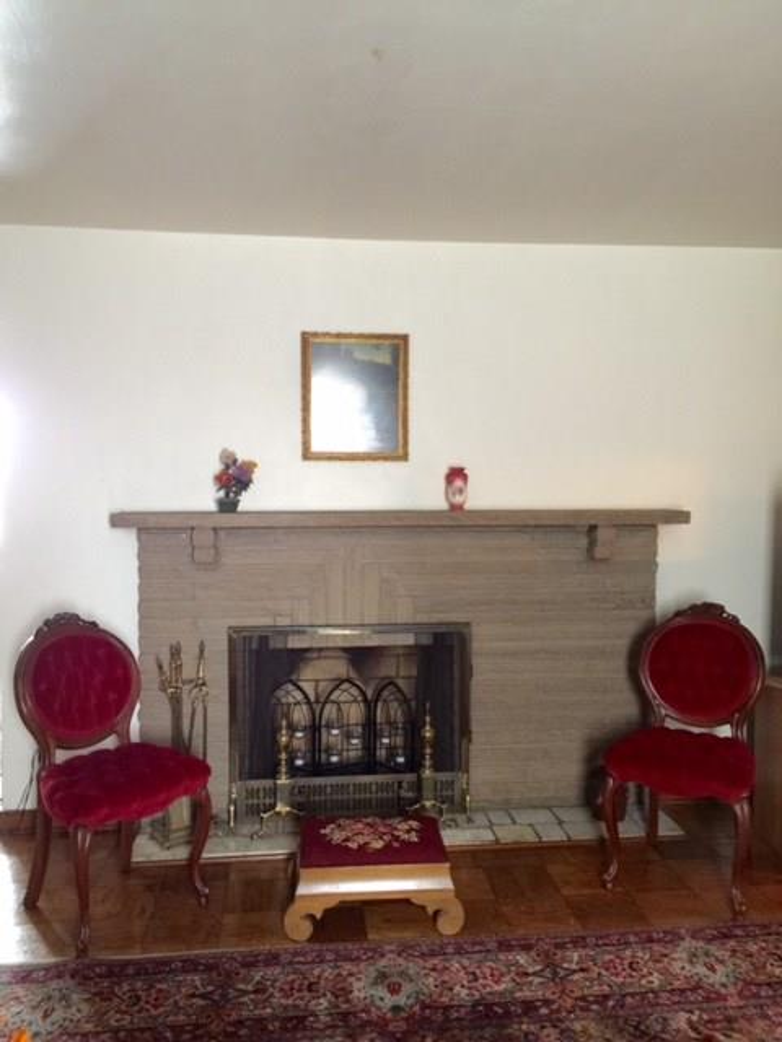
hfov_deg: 48.2
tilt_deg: -2.5
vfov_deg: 61.7
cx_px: 391
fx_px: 874
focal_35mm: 29
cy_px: 521
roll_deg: -1.5
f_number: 2.2
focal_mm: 4.15
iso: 100
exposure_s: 1/4
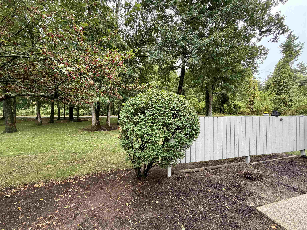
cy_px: 115
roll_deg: +0.2
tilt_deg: -0.8
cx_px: 154
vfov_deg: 85.7
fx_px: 124
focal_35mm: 14
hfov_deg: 102.1
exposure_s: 1/121
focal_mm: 2.22
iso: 200
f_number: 2.2
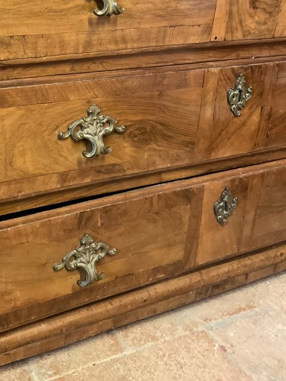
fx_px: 540
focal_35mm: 49
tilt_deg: -16.7
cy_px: 50
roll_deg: -3.7
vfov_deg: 36.8
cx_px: 48
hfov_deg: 28.9
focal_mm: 4.2
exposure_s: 1/25
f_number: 1.6
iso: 500
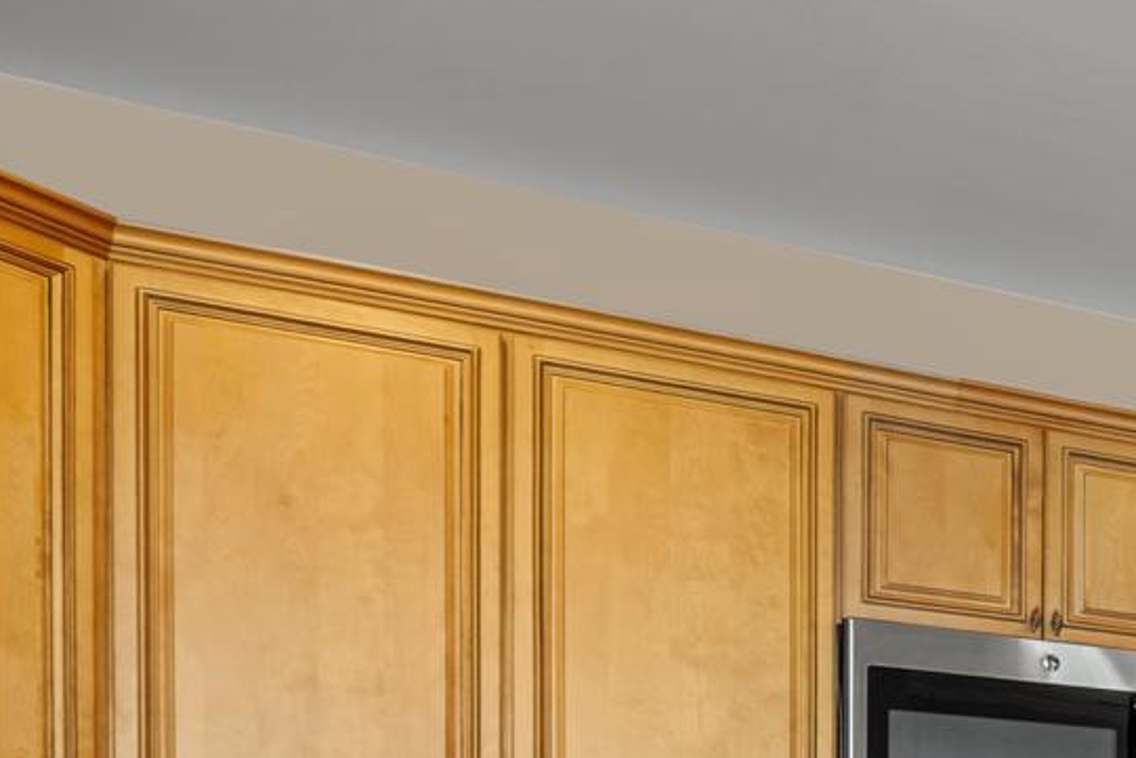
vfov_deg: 22.6
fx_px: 1673
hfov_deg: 28.6
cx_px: 1573
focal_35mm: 53
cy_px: 1005
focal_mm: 14
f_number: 8
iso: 320
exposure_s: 1/6
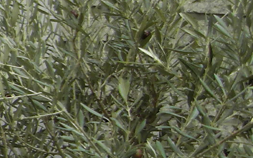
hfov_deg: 11.4
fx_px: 1013
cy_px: 62
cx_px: -379
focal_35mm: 147
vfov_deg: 8.9
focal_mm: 4.3
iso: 80
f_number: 2.8
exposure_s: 1/200
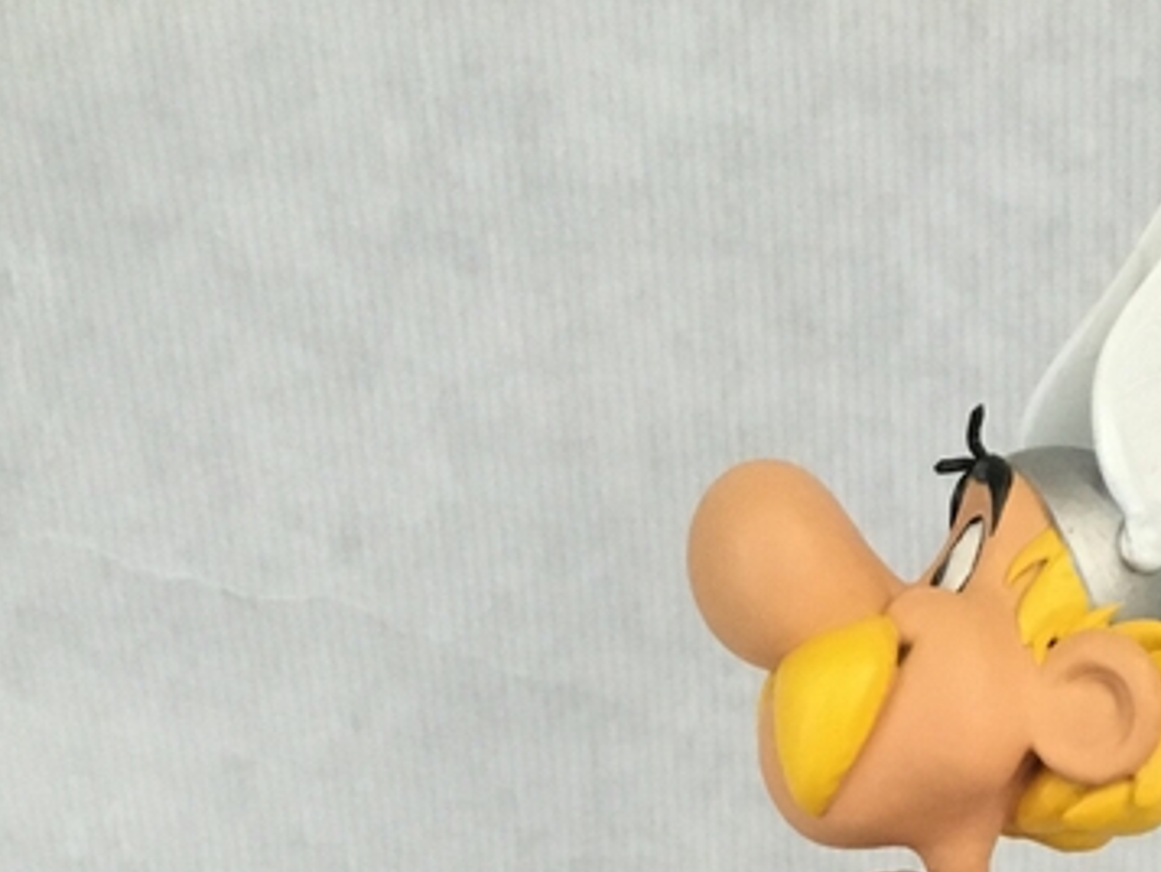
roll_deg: +0.9
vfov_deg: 19.9
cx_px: 911
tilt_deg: -28.6
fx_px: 2181
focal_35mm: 65
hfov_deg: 29.2
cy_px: 1266
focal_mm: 4.15
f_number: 2.2
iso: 320
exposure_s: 1/17
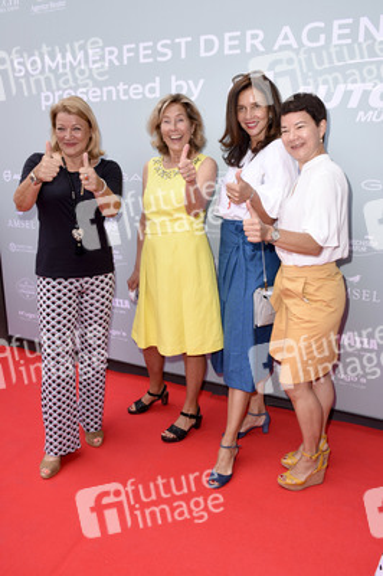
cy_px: 288
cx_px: 192
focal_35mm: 30
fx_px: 480
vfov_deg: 62.0
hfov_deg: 43.5
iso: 200
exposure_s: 1/160
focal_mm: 20
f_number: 6.3
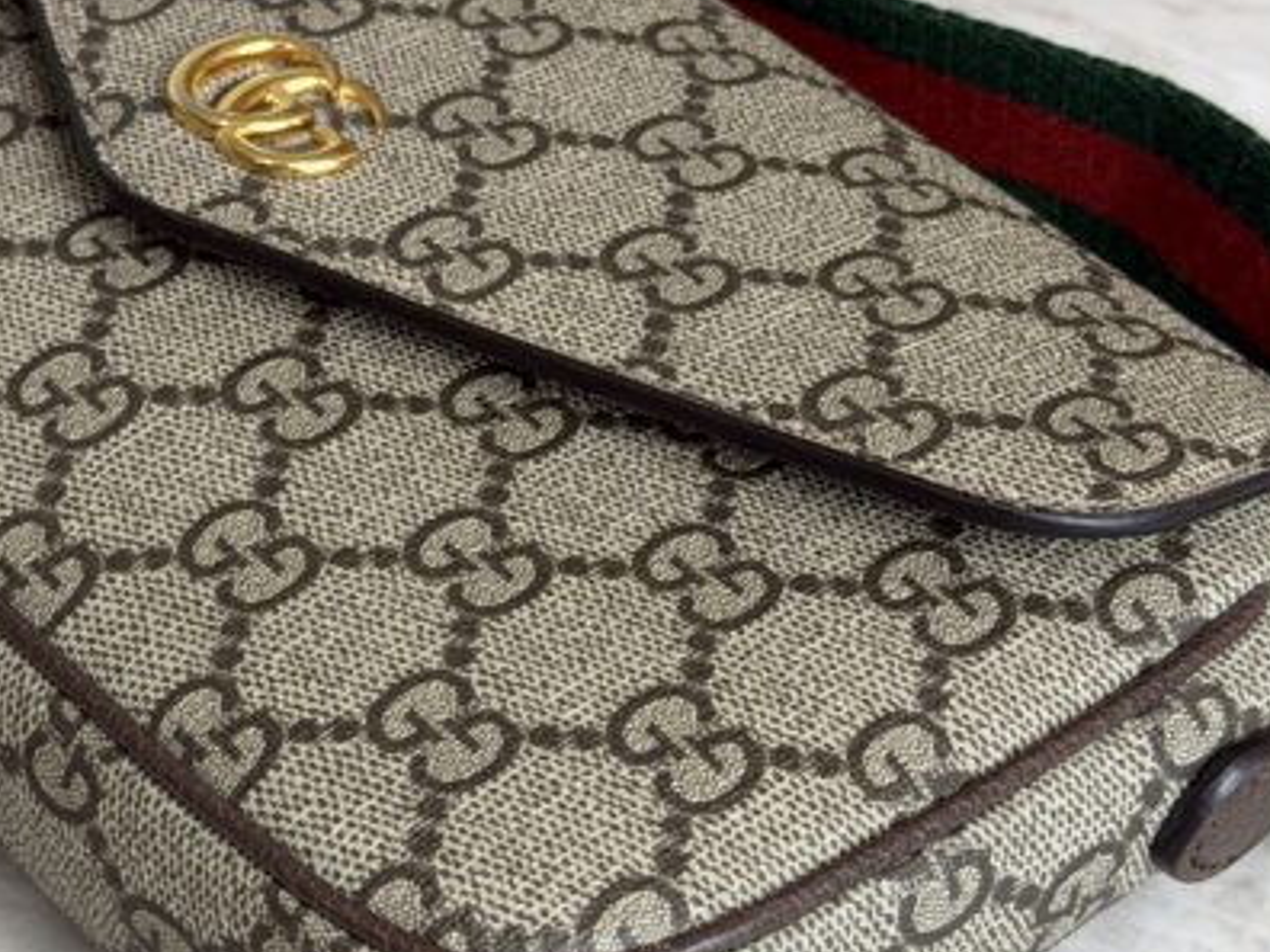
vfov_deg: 15.2
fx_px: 3559
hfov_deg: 20.1
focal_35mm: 97
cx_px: 327
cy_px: 462
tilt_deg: -44.0
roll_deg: +2.7
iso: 80
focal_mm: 6.76
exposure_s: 1/120
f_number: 1.78
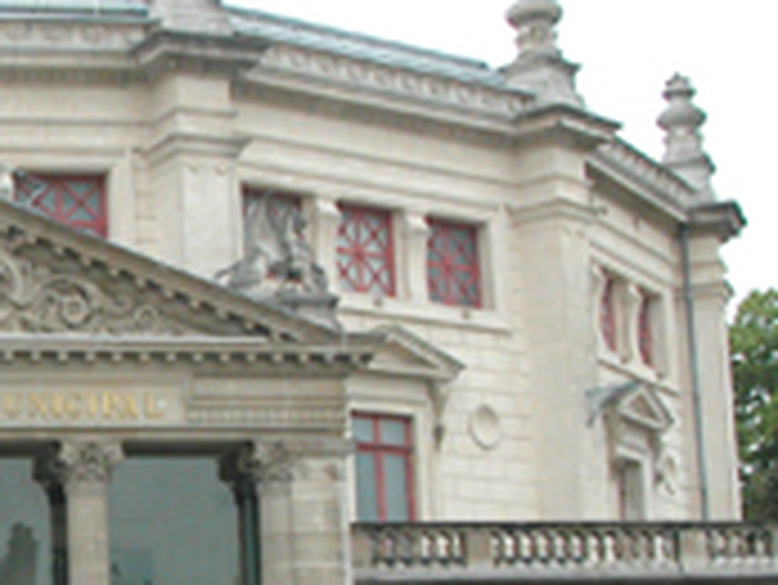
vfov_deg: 13.1
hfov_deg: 16.9
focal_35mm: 113
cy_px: 428
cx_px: -76
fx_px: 2541
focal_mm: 8.9
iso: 100
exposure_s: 1/179
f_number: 5
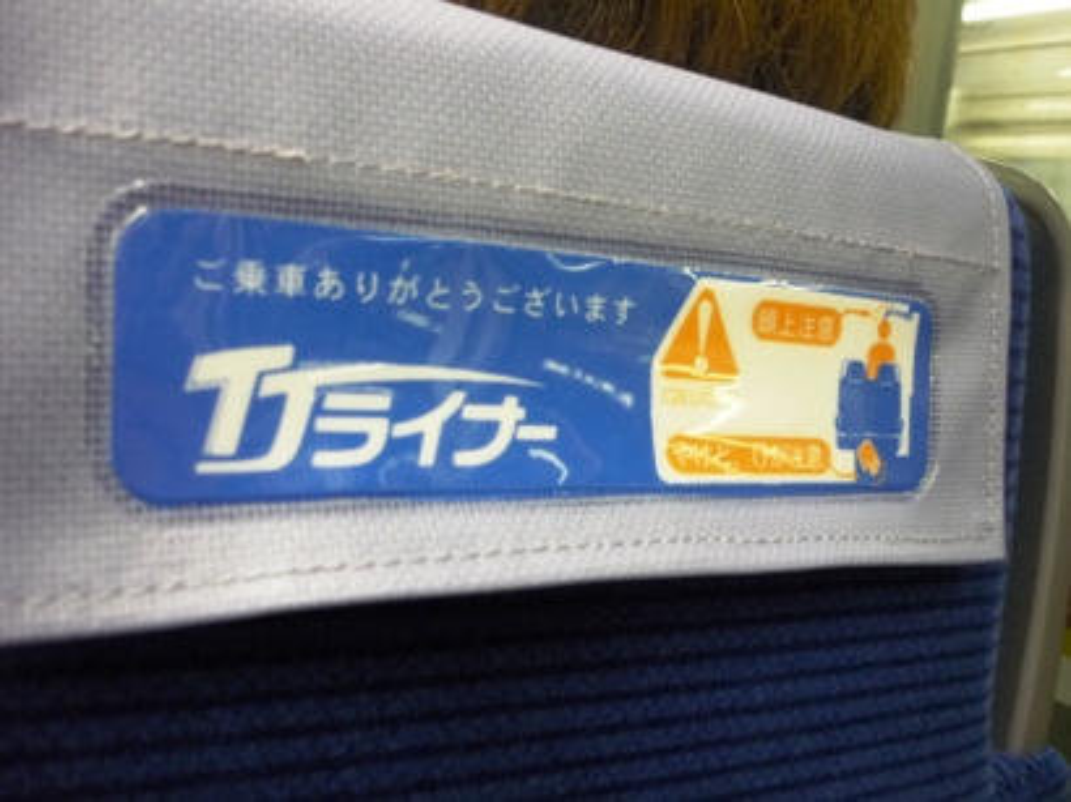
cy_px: 401
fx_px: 1020
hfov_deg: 55.4
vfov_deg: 42.9
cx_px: 536
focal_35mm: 33
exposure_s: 1/30
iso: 400
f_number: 2.8
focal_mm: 5.5
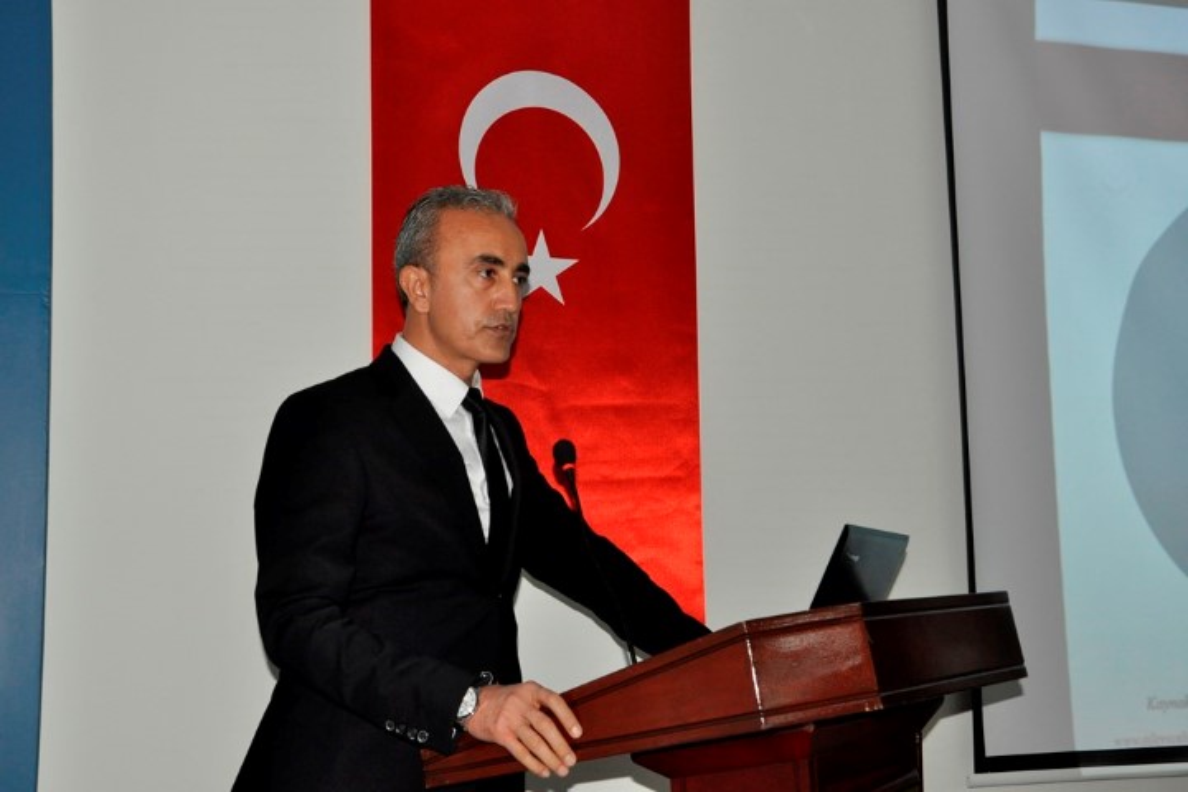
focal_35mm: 48
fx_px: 1584
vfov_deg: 28.1
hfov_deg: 41.1
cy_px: 396
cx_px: 594
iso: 1000
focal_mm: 32
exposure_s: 1/80
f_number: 8
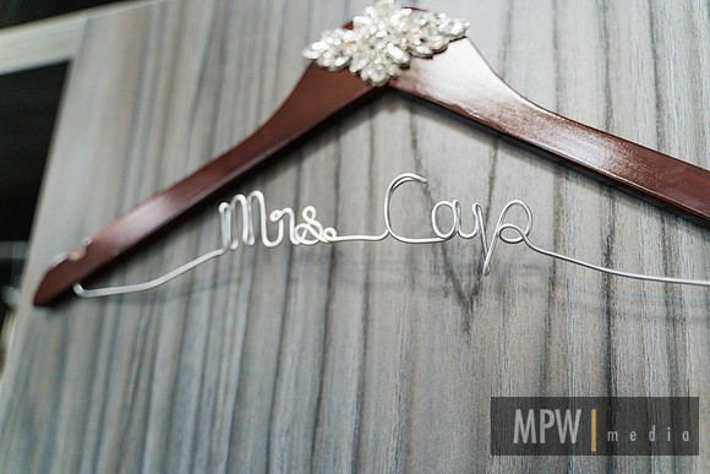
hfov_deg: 63.6
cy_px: 237
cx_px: 355
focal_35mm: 29
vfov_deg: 45.0
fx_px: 572
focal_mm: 29
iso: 1600
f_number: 2.8
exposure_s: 1/125
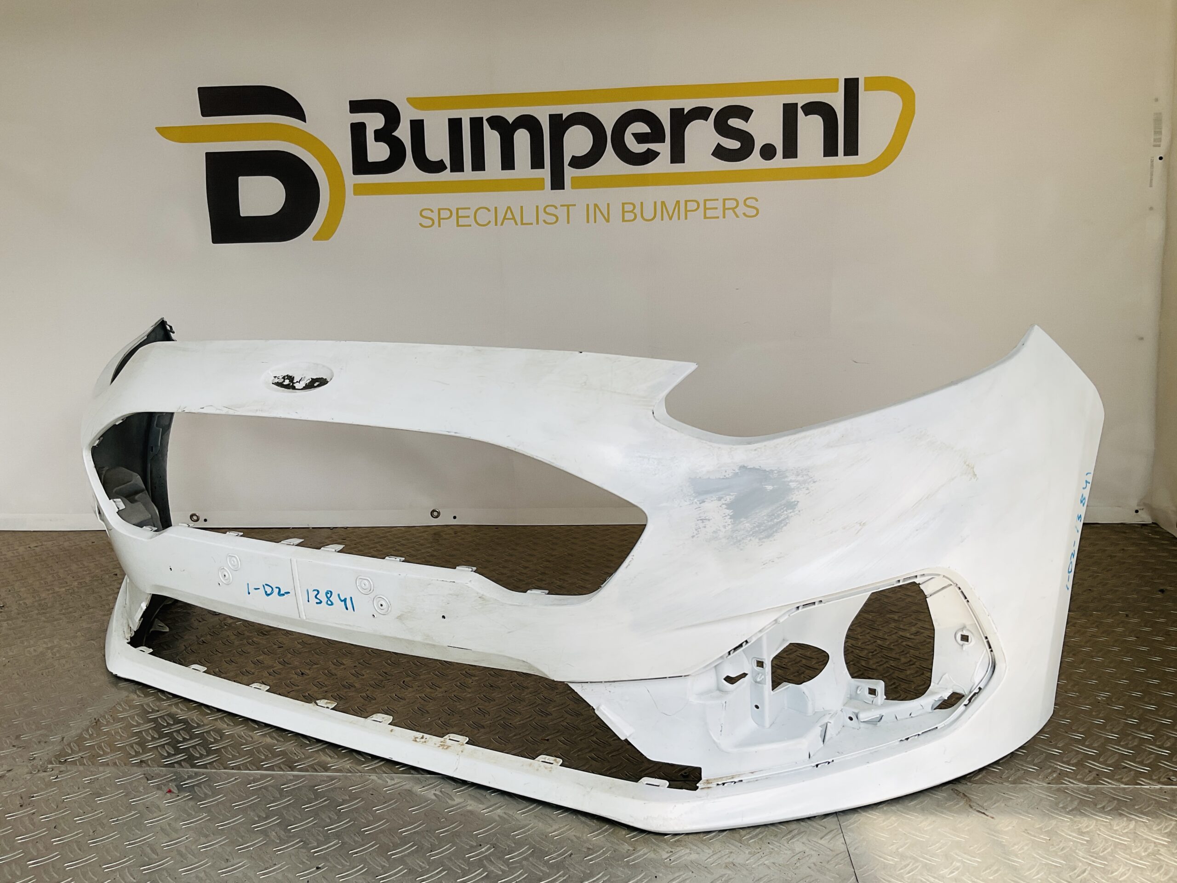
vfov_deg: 48.2
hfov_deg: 61.7
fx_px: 986
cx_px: 588
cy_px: 442
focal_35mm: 29
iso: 16
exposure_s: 1/650
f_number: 1.8
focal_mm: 3
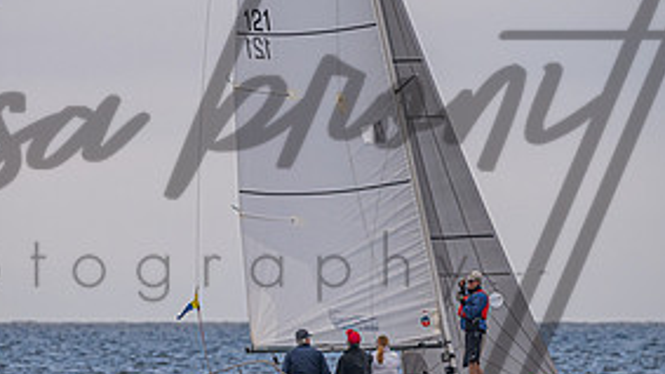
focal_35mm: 740
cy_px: 110
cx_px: 277
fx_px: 13045
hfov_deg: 2.9
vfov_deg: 1.6
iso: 400
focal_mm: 300
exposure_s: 1/1250
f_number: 5.6
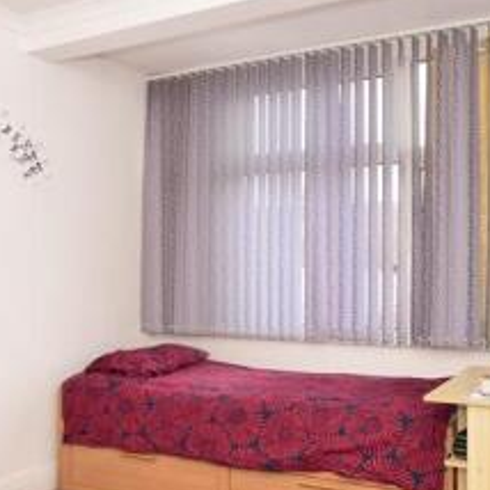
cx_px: 247
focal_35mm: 39
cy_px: 274
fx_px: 625
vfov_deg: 42.8
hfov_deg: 42.8
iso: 500
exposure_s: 1/60
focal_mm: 10
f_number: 10
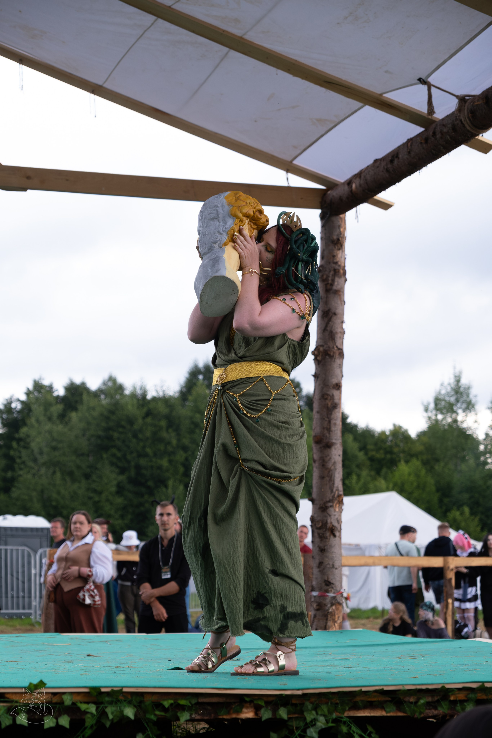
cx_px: 246
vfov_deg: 27.7
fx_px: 1496
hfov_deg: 18.7
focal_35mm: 73
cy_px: 369
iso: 800
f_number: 3.6
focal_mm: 48.5
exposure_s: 1/1000
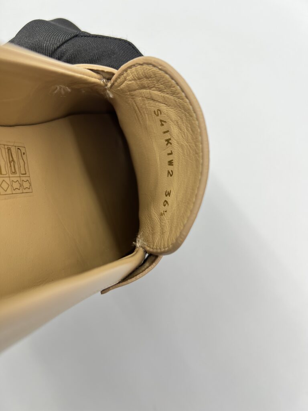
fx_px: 308
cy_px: 206
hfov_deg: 53.1
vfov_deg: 67.3
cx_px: 154
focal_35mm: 26
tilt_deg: -69.8
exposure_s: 1/100
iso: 50
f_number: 1.5
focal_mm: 5.7
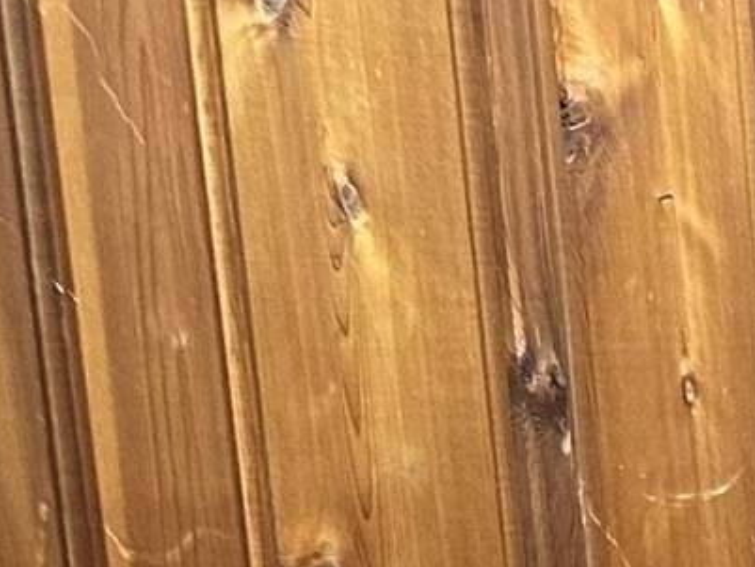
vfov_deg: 7.6
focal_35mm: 184
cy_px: 1322
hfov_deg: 8.0
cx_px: 2755
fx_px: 4014
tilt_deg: -13.1
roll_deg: -1.6
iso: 125
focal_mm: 6.86
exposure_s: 1/60
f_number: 1.78
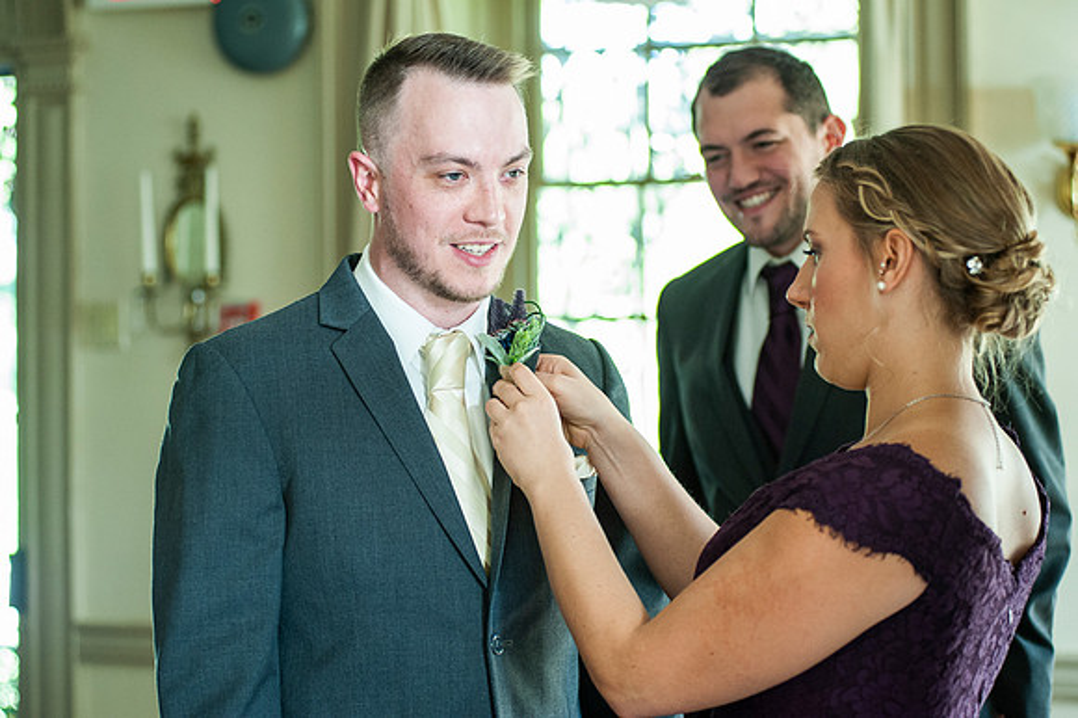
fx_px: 2524
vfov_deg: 16.2
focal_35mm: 84
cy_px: 340
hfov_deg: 24.1
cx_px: 510
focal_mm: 80
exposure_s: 1/160
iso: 1600
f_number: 3.2
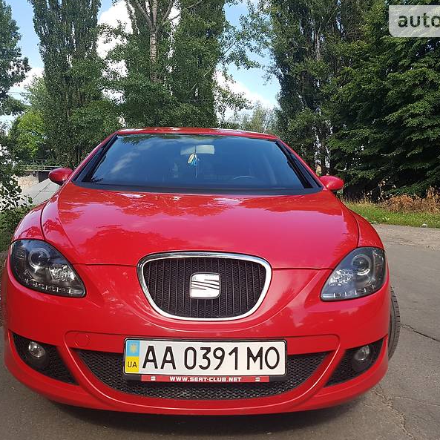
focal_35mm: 31
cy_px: 219
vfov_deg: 52.5
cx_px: 210
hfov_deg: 52.5
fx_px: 446
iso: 50
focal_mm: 4.2
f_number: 1.7
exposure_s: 1/754
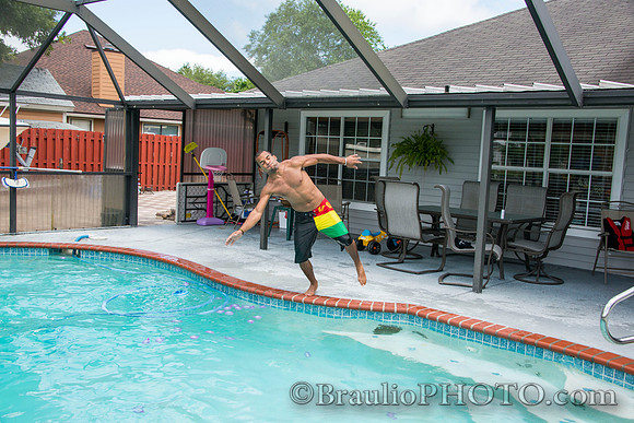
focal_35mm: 36
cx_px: 317
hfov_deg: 53.1
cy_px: 212
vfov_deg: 36.9
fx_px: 634
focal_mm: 36
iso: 400
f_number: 7.1
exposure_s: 1/1000
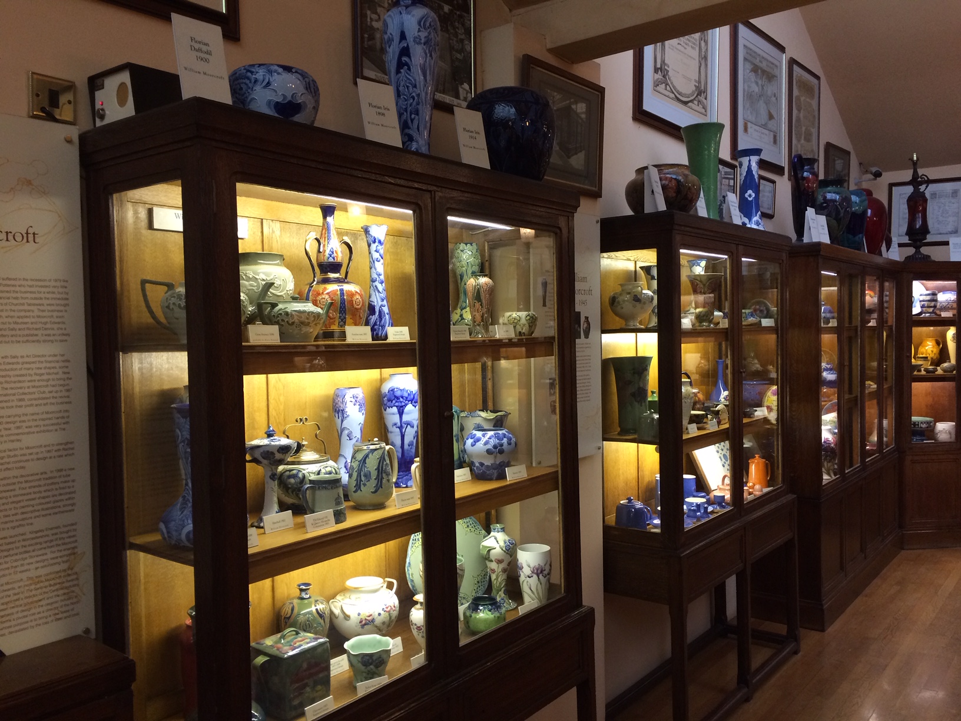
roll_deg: +0.4
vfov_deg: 48.2
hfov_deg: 61.7
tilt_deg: -2.5
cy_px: 360
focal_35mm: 29
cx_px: 480
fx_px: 805
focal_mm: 4.15
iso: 80
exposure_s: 1/33
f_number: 2.2
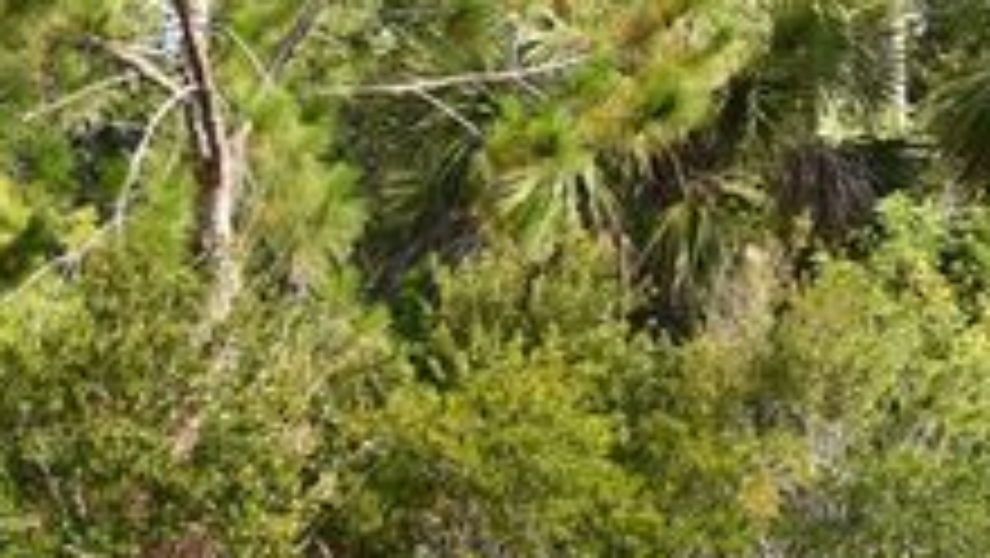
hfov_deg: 12.2
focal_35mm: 171
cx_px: -342
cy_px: 495
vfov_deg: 7.1
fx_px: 4491
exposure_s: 1/250
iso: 200
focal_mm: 28
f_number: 7.1
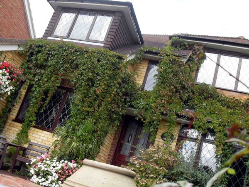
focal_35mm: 37
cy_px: 94
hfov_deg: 50.1
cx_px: 124
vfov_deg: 38.7
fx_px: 266
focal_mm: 6.3
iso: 80
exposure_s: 1/125
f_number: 2.8
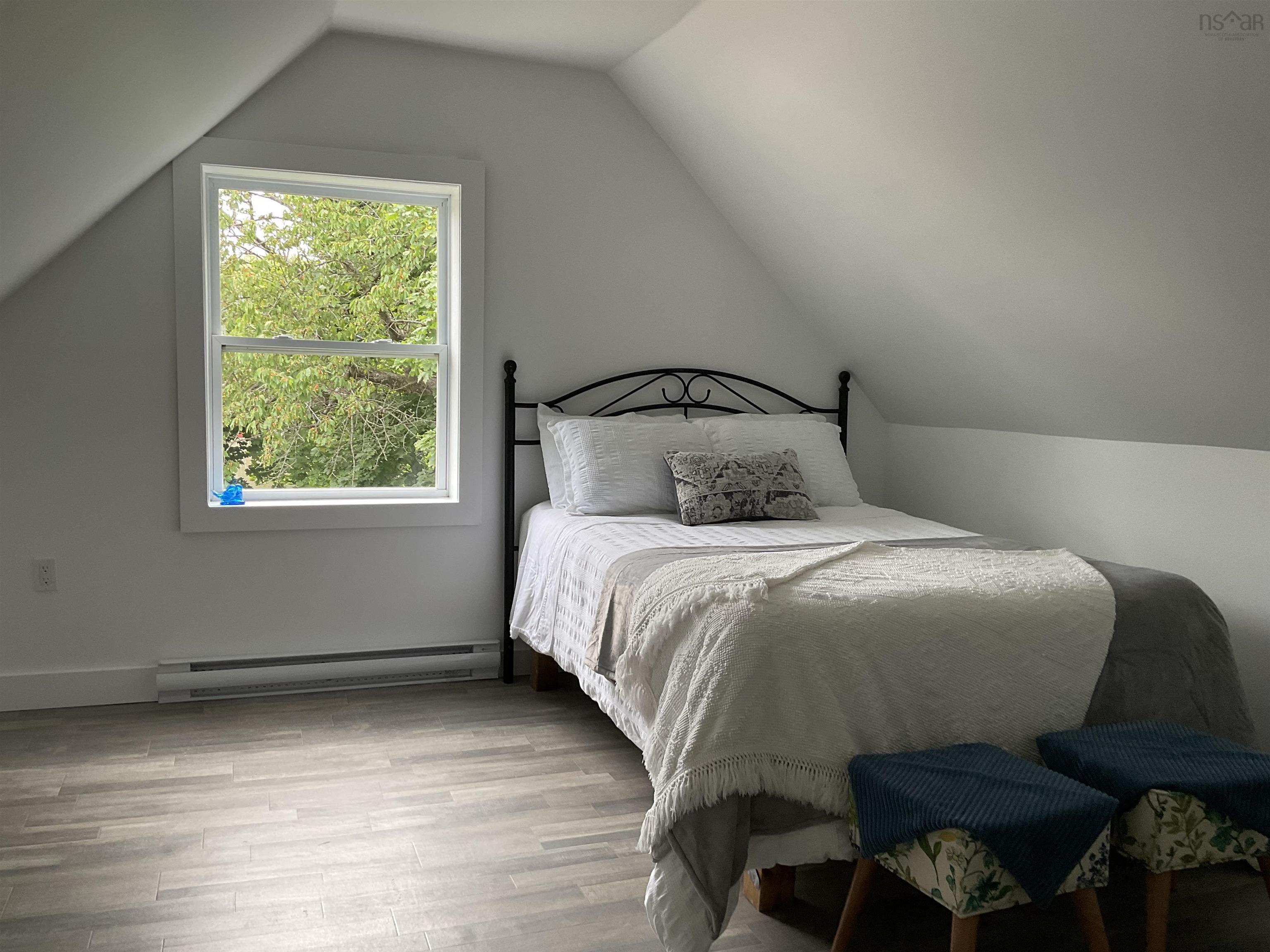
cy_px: 476
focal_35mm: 29
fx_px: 1064
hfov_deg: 61.7
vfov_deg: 48.2
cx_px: 635
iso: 50
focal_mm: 3
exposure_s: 1/122
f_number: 1.8
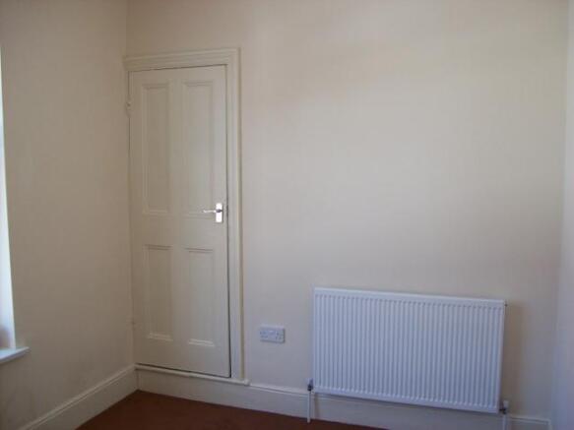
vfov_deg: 39.6
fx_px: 597
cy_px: 215
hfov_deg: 51.4
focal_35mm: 36
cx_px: 287
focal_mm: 6
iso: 80
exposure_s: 1/94.3
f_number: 2.7
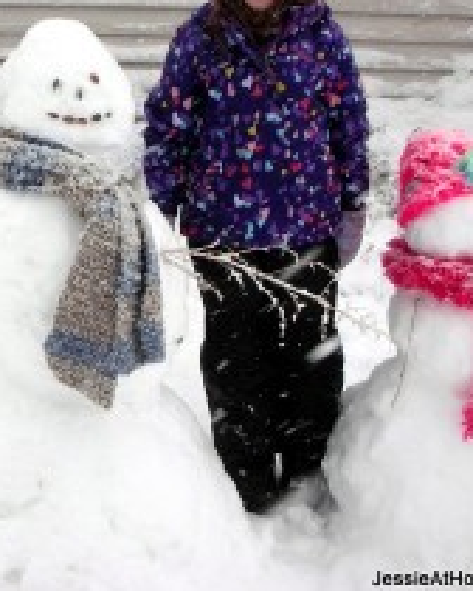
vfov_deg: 28.9
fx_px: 1137
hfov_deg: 22.7
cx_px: 11
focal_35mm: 65
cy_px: 191
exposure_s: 1/220
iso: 50
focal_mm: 5.8
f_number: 3
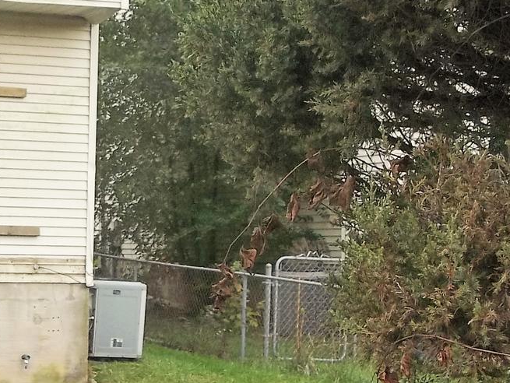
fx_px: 1474
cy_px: 272
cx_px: -74
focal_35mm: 100
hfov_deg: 18.7
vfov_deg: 14.8
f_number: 2.9
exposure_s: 1/100
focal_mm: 5.7
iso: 80
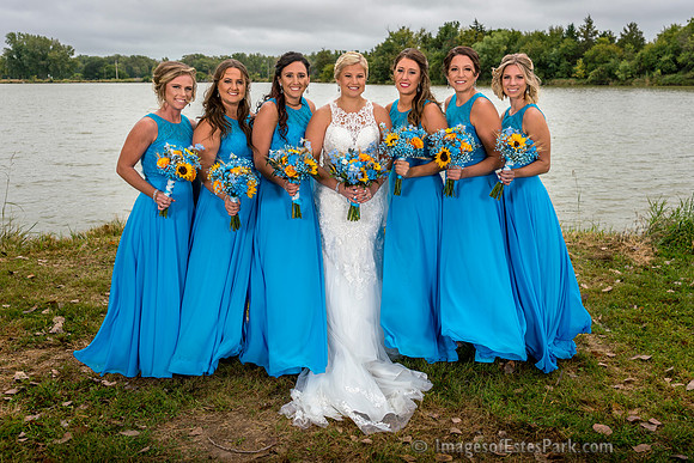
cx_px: 347
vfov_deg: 46.4
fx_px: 540
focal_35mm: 28
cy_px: 232
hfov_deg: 65.5
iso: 100
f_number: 5
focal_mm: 28
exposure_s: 1/500
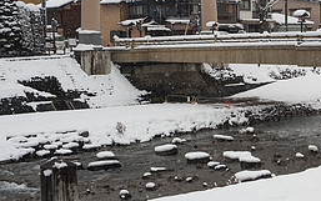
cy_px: 62
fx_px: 805
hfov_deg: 21.5
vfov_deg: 14.2
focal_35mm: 92
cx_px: 341
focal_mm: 40
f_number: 8
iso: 200
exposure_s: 1/640
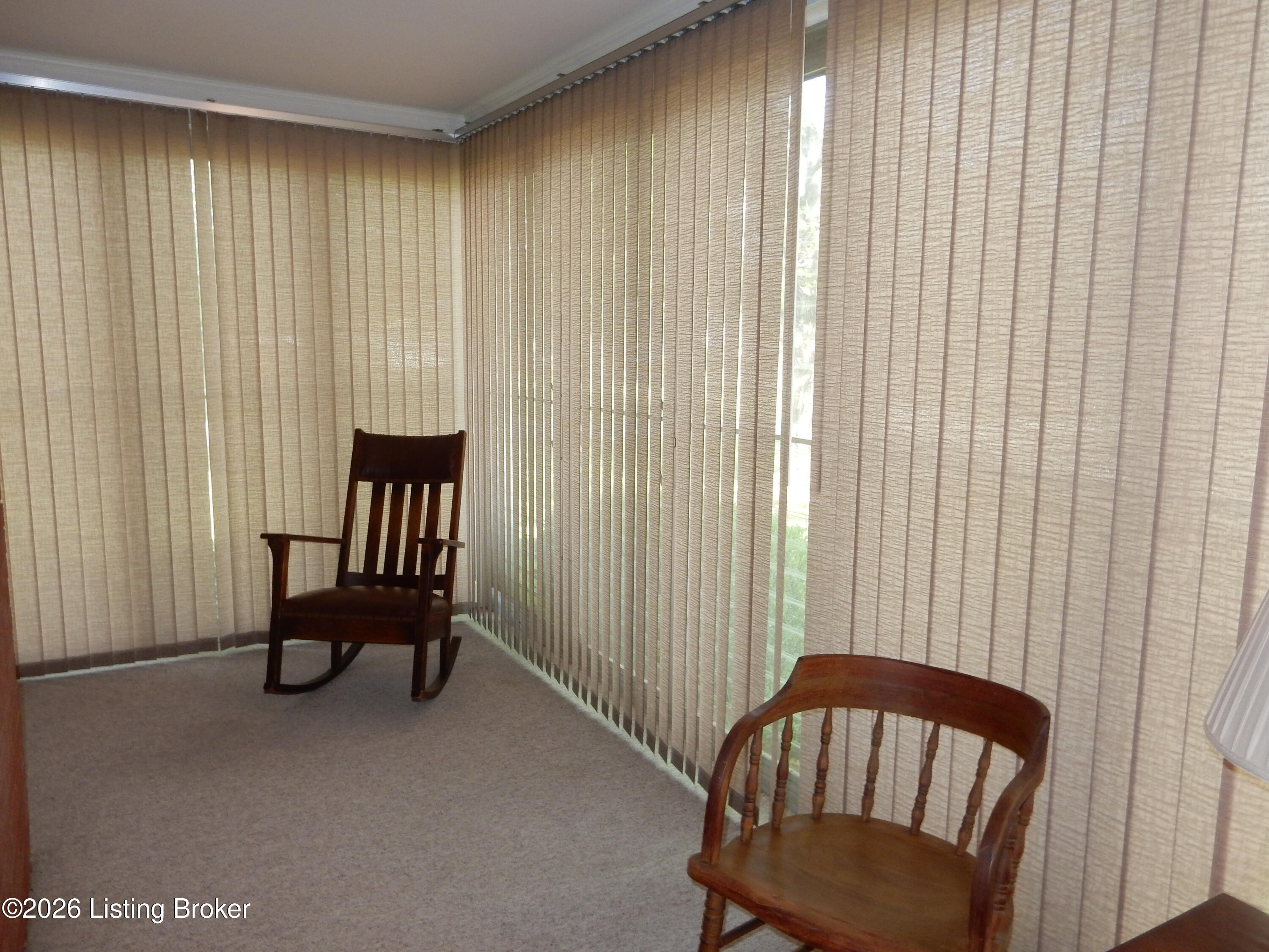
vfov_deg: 54.9
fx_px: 916
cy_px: 476
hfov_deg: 69.4
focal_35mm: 25
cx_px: 634
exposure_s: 1/30
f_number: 3.7
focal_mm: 4.5
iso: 160
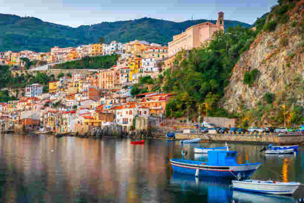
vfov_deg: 28.1
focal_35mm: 48
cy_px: 102
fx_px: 405
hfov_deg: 41.1
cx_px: 152
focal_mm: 48
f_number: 11
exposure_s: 2
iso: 64
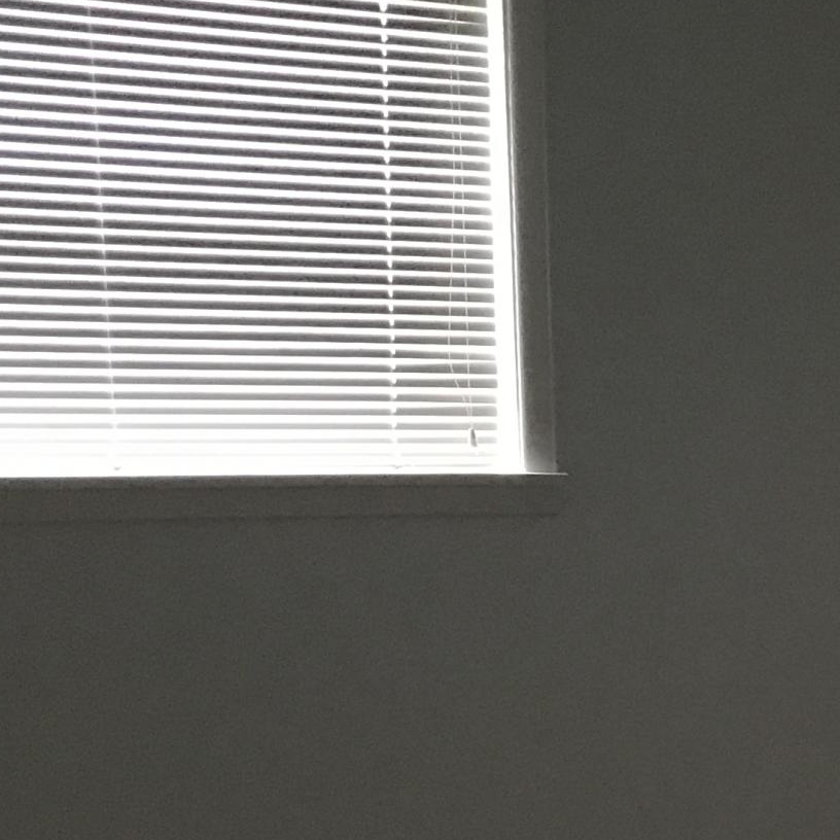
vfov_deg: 18.4
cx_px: 1174
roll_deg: -1.5
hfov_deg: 17.6
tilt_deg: -14.2
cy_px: 900
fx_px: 2498
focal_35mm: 91
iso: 64
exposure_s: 1/15
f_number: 1.8
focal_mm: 3.99
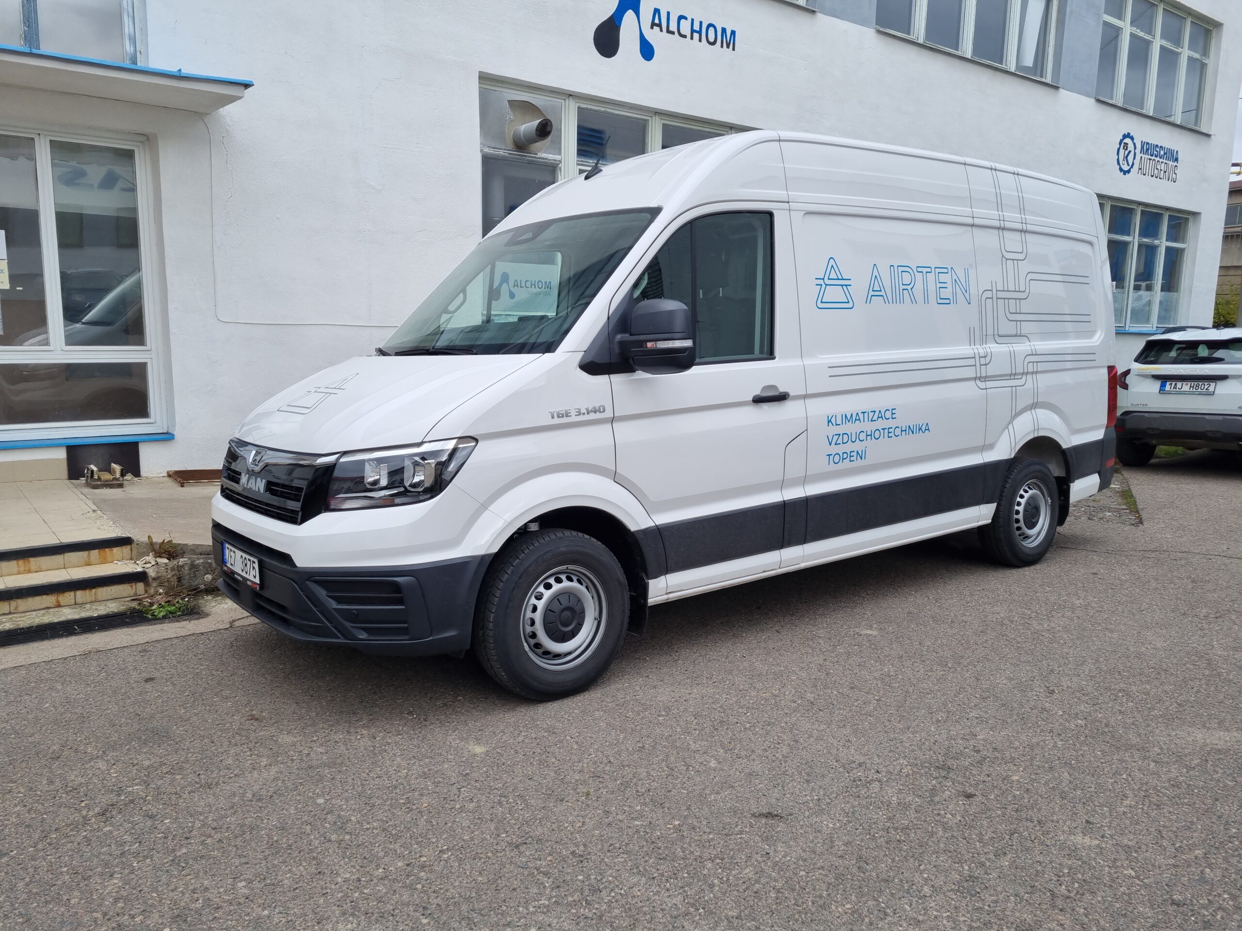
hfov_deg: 67.3
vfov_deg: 53.1
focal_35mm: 26
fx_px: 933
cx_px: 621
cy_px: 466
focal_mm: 5.4
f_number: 1.8
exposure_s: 1/784
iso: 50
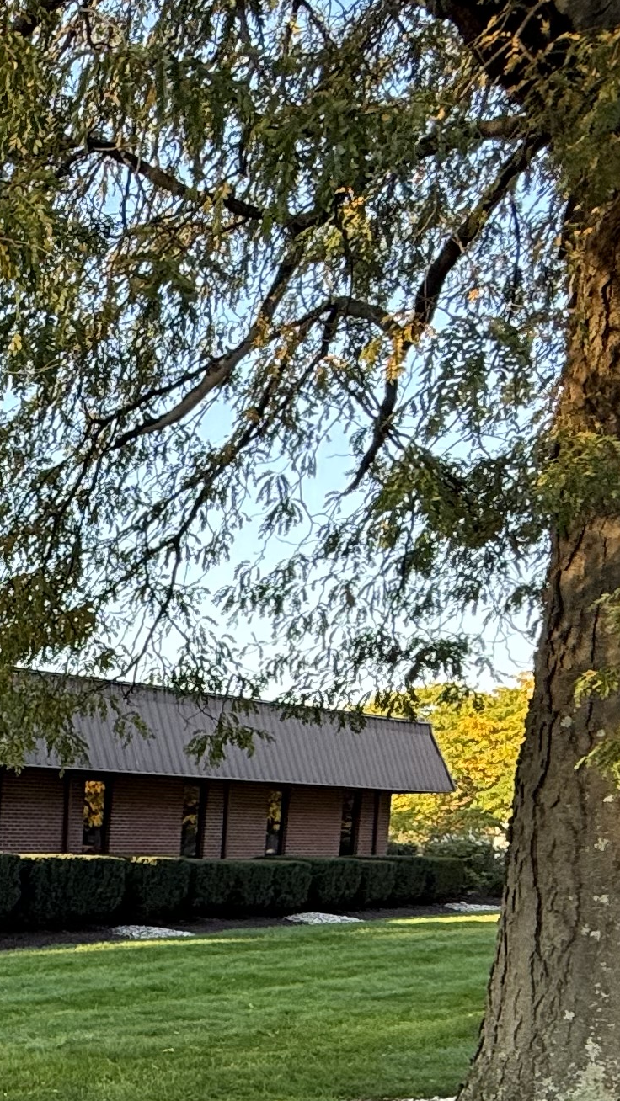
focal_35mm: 47
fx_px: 1373
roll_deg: -0.4
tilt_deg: -7.9
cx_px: -451
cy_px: 1025
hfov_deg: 19.8
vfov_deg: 39.9
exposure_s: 1/144
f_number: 2.2
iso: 64
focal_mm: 2.22
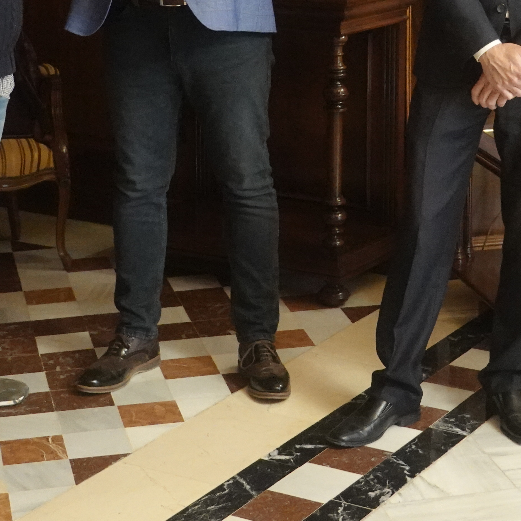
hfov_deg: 17.8
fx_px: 1652
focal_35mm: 97
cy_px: 35
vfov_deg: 17.6
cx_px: 415
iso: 2500
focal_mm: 14.4
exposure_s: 1/80
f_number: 3.5
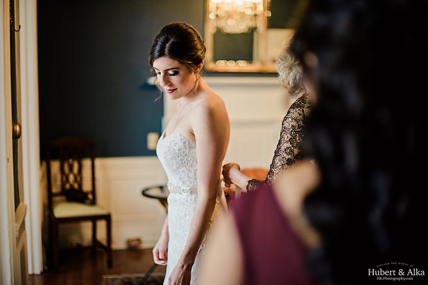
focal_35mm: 50
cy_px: 142
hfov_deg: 39.6
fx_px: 594
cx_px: 214
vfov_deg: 27.0
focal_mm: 50
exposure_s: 1/160
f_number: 1.4
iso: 500
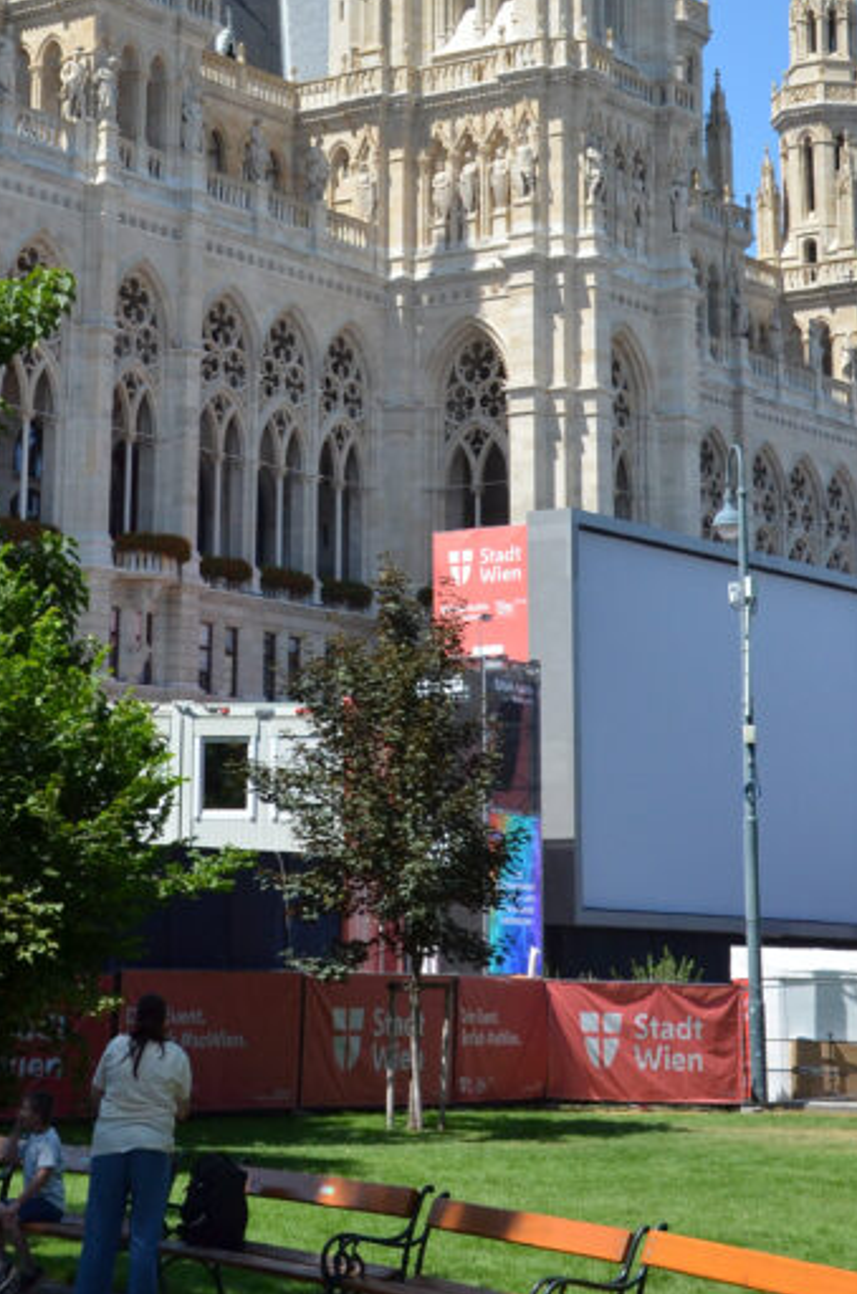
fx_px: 3014
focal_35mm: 84
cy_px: 106
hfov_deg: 16.2
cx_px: 331
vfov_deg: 23.5
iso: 640
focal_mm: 28
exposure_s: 1/1600
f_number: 8
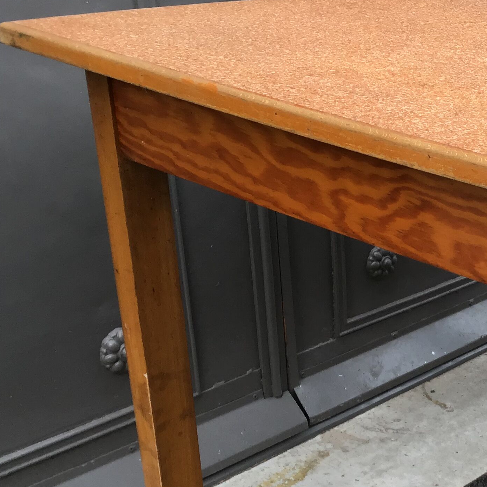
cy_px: 377
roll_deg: -2.5
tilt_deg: -27.1
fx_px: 1019
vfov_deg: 26.5
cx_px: 542
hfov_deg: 24.9
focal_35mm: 64
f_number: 2.4
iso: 25
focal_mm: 3.3
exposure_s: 1/50
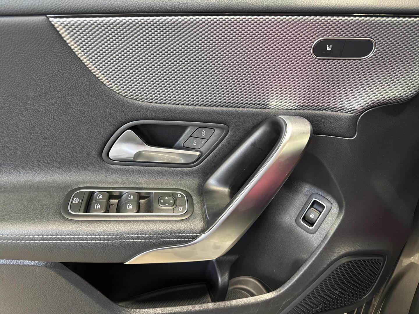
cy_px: 157
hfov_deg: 71.6
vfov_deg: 56.8
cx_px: 210
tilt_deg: -26.5
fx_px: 291
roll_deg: -1.9
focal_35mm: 24
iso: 320
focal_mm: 6.76
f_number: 1.78
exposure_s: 1/50
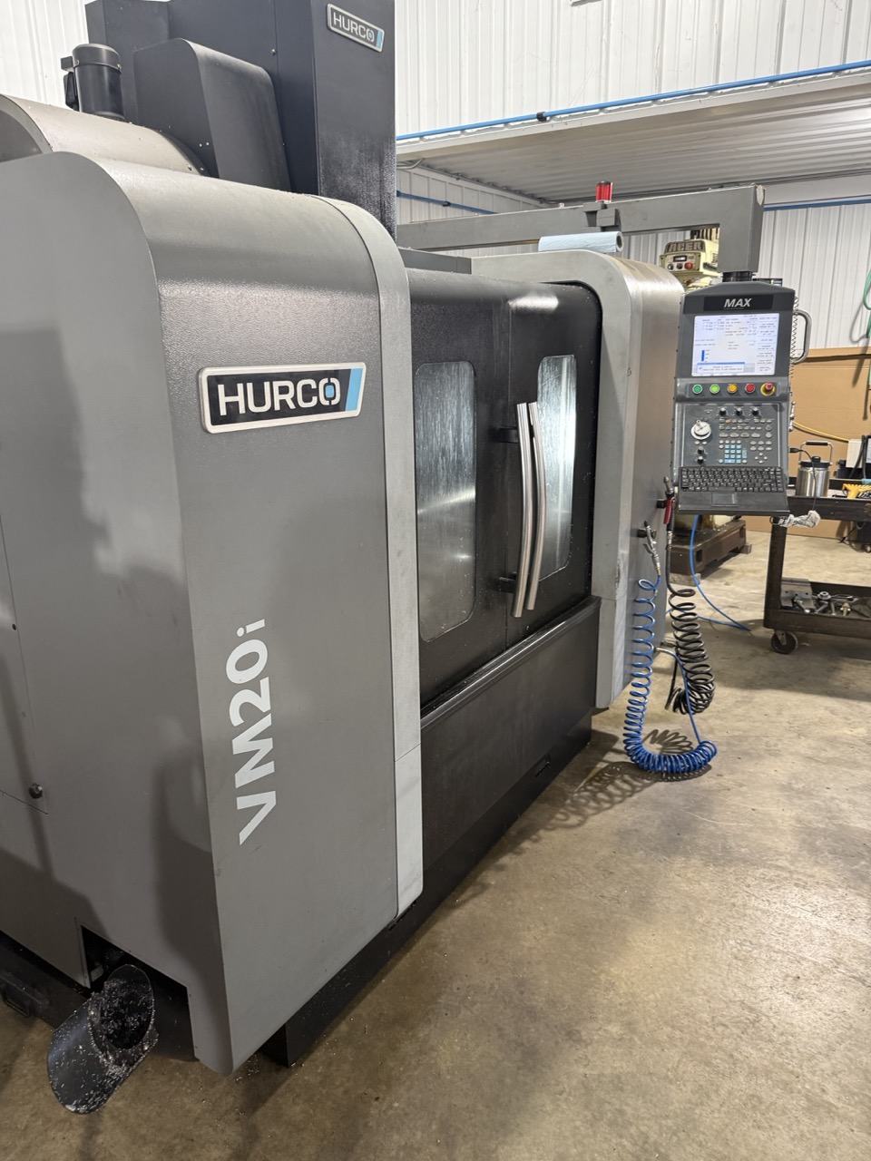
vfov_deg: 71.6
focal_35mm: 24
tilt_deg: -12.2
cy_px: 580
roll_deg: +1.5
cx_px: 436
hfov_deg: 56.8
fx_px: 805
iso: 200
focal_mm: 6.76
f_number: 1.78
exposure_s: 1/63
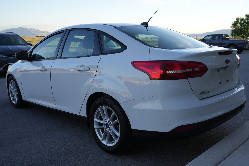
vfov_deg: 37.9
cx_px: 124
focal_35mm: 35
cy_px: 83
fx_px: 242
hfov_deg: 54.4
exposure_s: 1/160
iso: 200
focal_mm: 35
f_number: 5.6
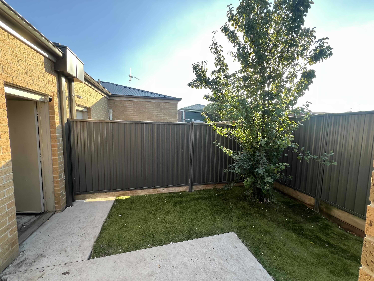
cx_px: 187
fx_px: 140
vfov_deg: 89.9
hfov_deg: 106.2
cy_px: 140
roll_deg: -1.2
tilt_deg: -5.2
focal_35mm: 13
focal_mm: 1.57
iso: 32
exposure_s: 1/147
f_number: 1.8
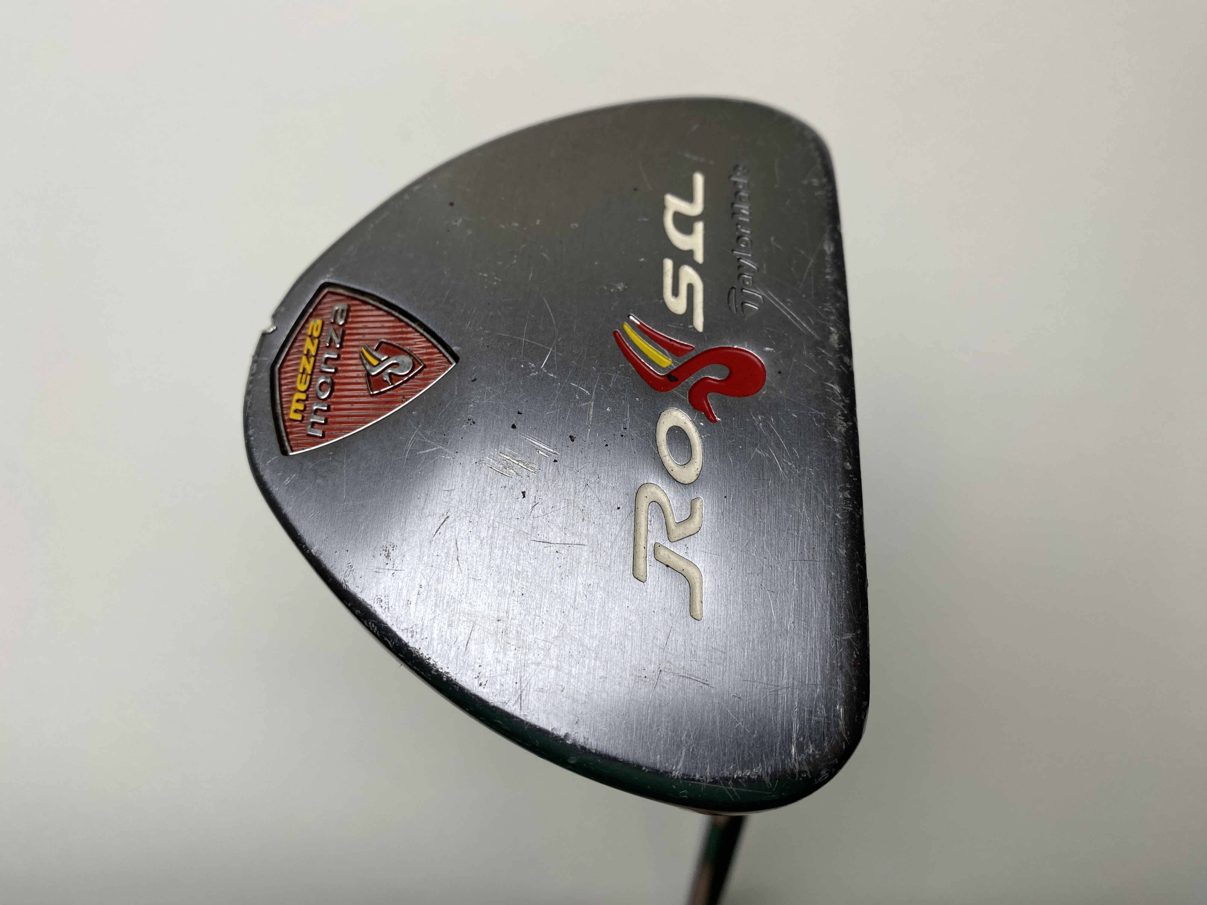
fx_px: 907
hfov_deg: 67.3
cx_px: 604
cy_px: 452
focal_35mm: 26
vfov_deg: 53.1
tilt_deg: -78.7
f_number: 1.8
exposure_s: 1/421
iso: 32
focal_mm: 4.25
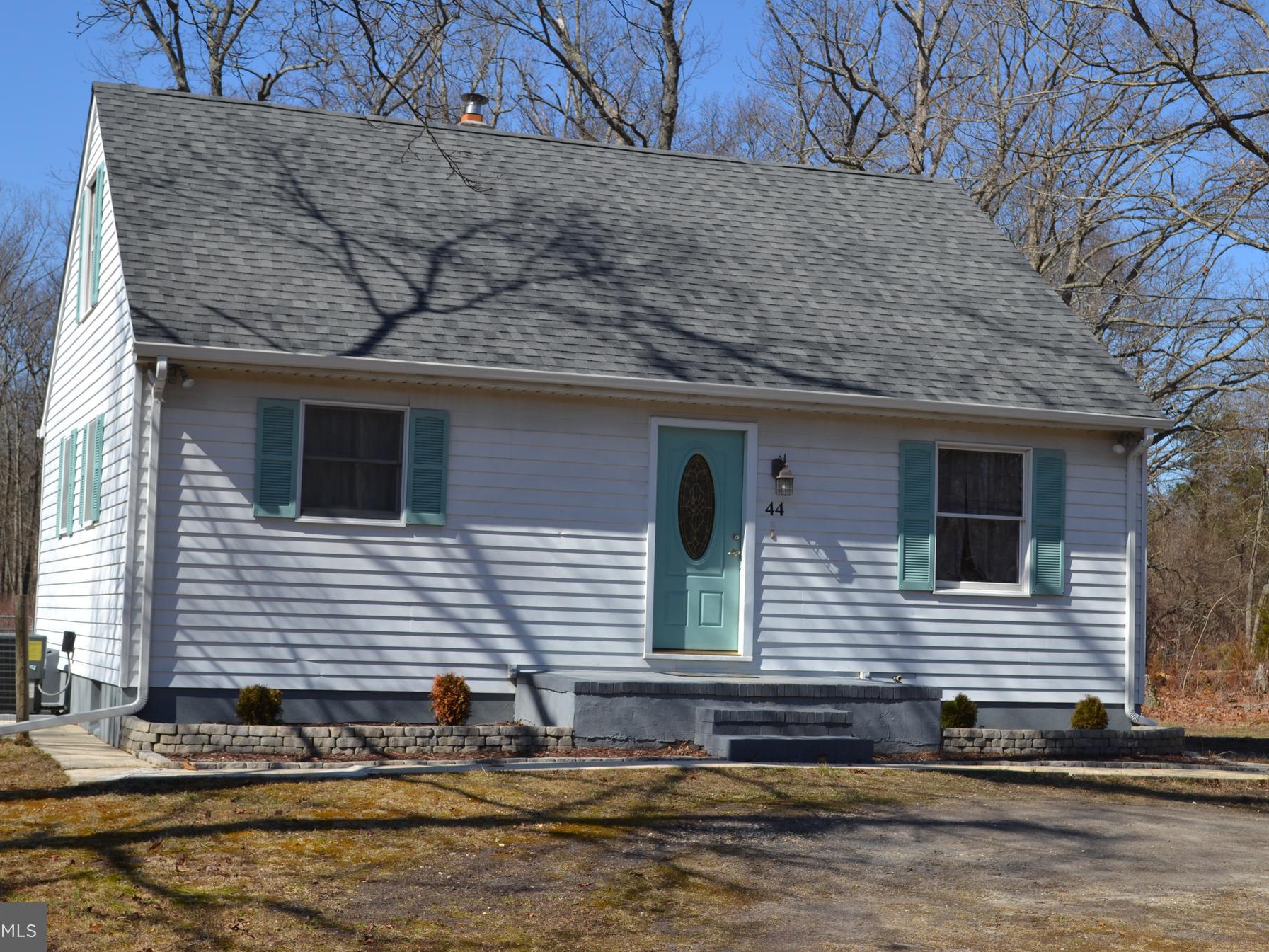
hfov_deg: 34.3
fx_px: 2053
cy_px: 471
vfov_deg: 26.1
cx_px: 614
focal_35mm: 56
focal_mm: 34
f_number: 8
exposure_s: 1/250
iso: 100
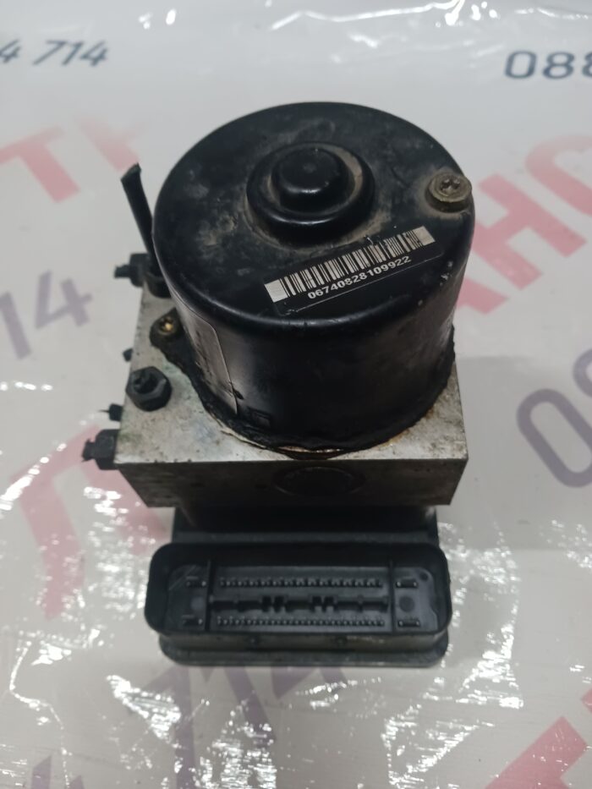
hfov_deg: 51.4
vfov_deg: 65.3
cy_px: 394
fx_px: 616
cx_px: 296
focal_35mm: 27
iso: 250
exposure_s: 1/25
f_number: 1.8
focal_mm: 4
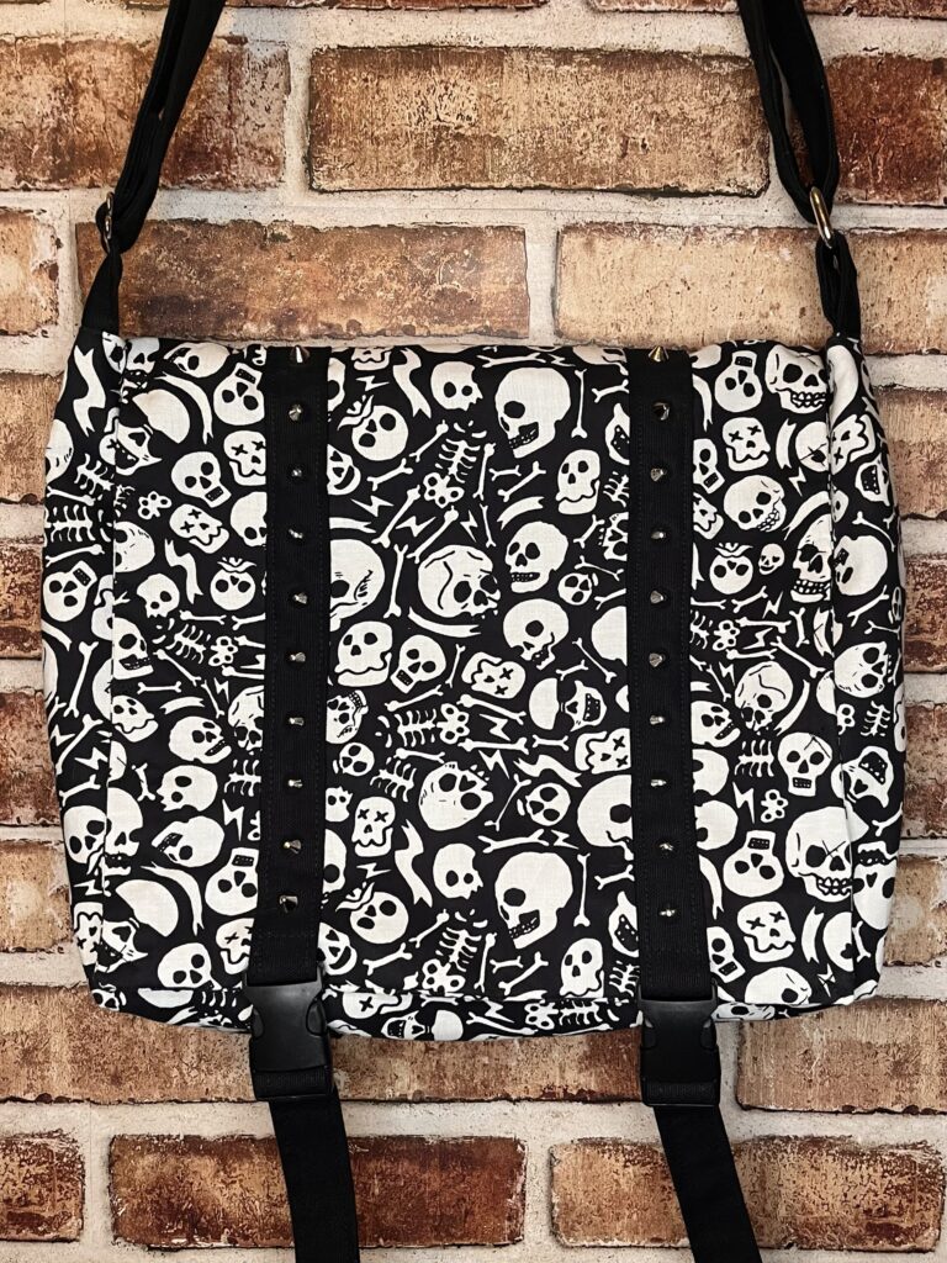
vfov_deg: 67.3
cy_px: 632
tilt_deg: -6.5
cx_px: 474
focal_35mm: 26
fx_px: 948
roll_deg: -3.0
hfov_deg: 53.1
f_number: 1.6
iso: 160
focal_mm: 5.1
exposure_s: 1/60
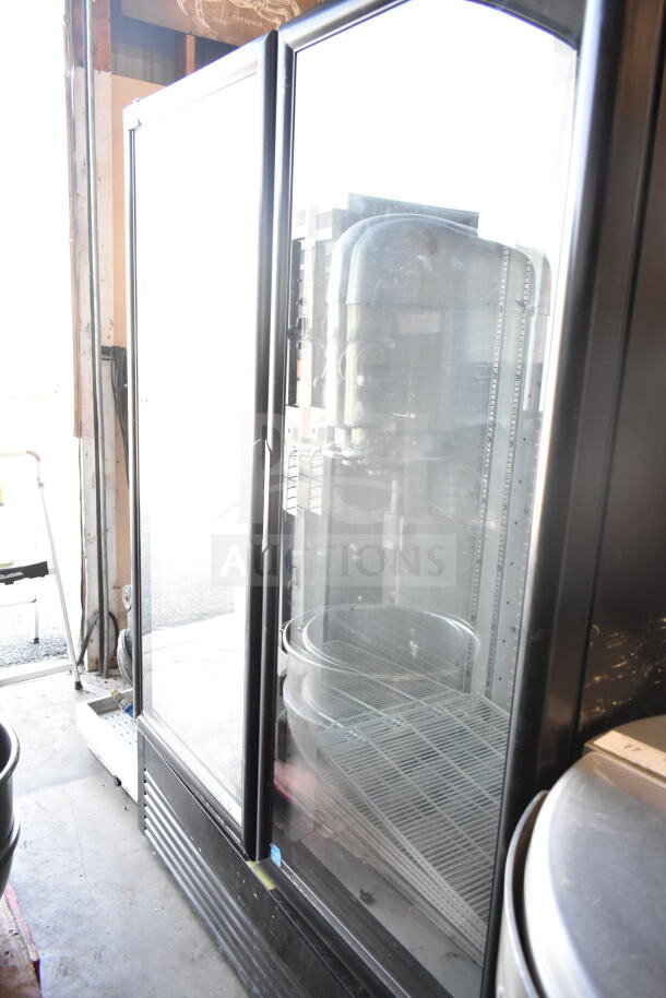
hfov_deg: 48.0
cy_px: 499
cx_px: 333
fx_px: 749
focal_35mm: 27
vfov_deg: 67.4
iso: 1600
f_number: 4
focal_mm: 18
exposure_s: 1/100
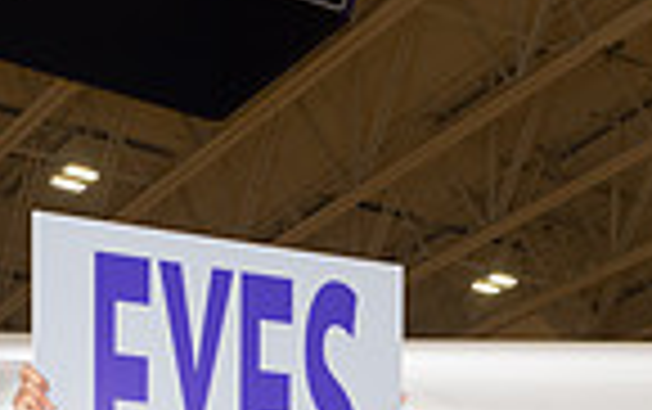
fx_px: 2028
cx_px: 526
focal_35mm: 114
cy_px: 942
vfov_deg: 10.2
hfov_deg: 18.1
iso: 800
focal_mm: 36
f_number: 7.1
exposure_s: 1/320
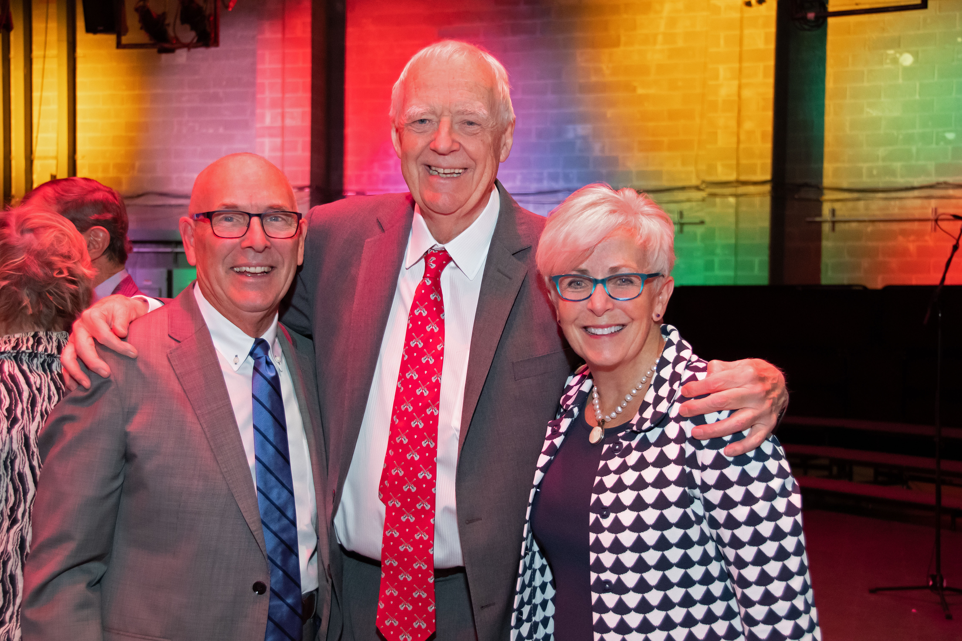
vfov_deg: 28.1
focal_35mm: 48
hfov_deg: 41.1
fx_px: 1283
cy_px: 320
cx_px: 481
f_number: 4.2
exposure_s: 1/100
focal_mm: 32
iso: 4000
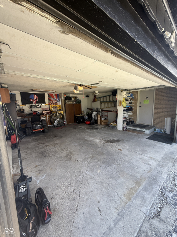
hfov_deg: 85.7
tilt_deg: -8.1
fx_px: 95
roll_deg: +1.0
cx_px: 88
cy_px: 118
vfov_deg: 102.1
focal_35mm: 14
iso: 40
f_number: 2.2
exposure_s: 1/102
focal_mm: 2.22
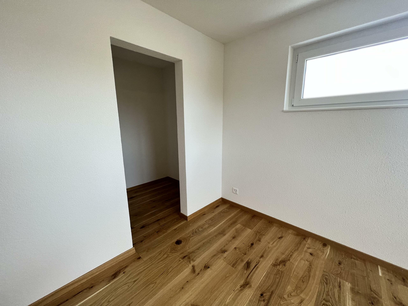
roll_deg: +0.2
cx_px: 204
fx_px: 153
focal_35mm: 13
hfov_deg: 106.2
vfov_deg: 89.9
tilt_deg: -12.8
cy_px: 153
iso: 64
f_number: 1.8
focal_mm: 1.57
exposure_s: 1/99
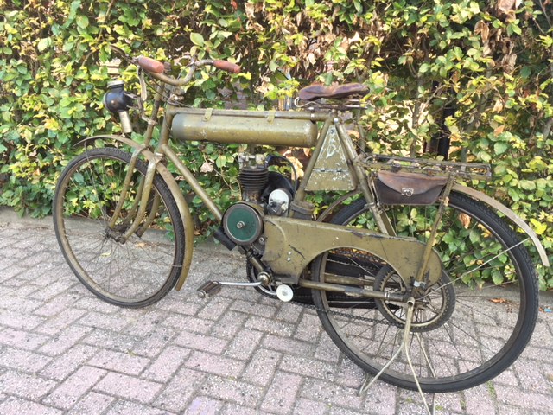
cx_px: 276
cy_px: 208
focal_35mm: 29
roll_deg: -1.9
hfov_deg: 61.7
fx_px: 463
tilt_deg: -17.4
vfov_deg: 48.2
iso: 25
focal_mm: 4.15
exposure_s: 1/50
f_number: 2.2
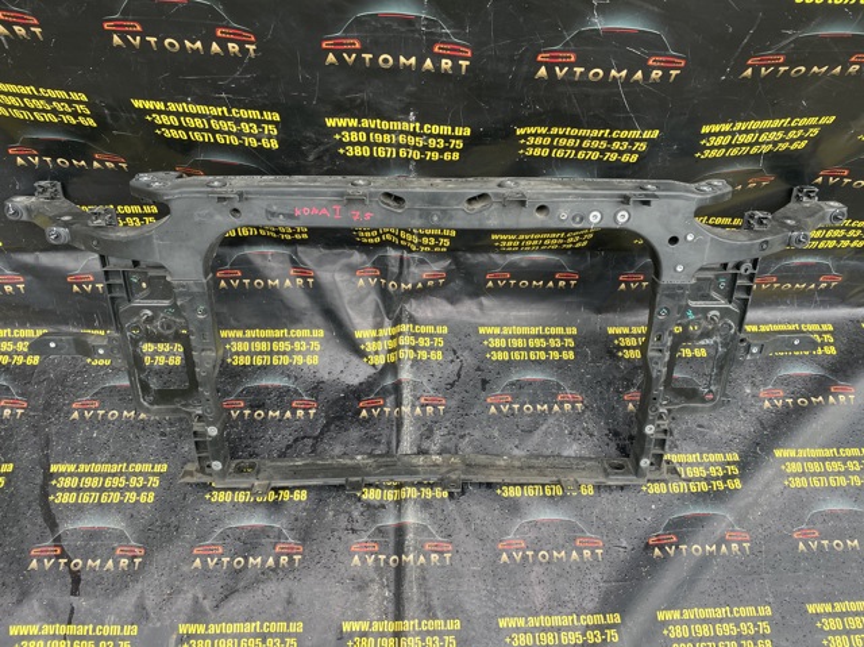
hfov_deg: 67.3
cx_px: 432
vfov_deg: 53.0
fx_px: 648
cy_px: 324
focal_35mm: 26
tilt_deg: -56.5
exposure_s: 1/121
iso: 50
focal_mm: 4.2
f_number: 1.6
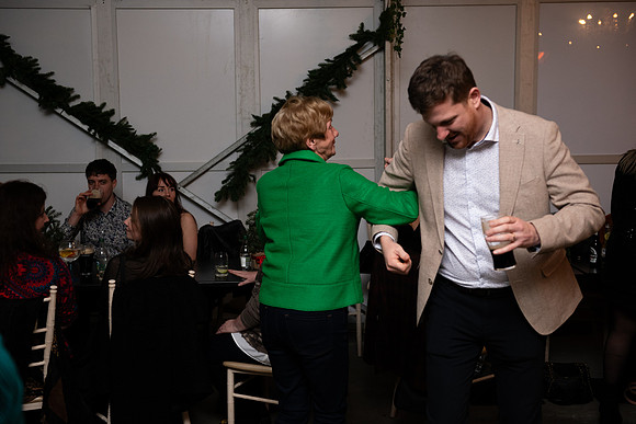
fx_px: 883
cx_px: 318
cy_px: 212
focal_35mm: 50
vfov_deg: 27.0
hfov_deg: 39.6
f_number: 3.5
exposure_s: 1/160
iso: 800
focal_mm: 50
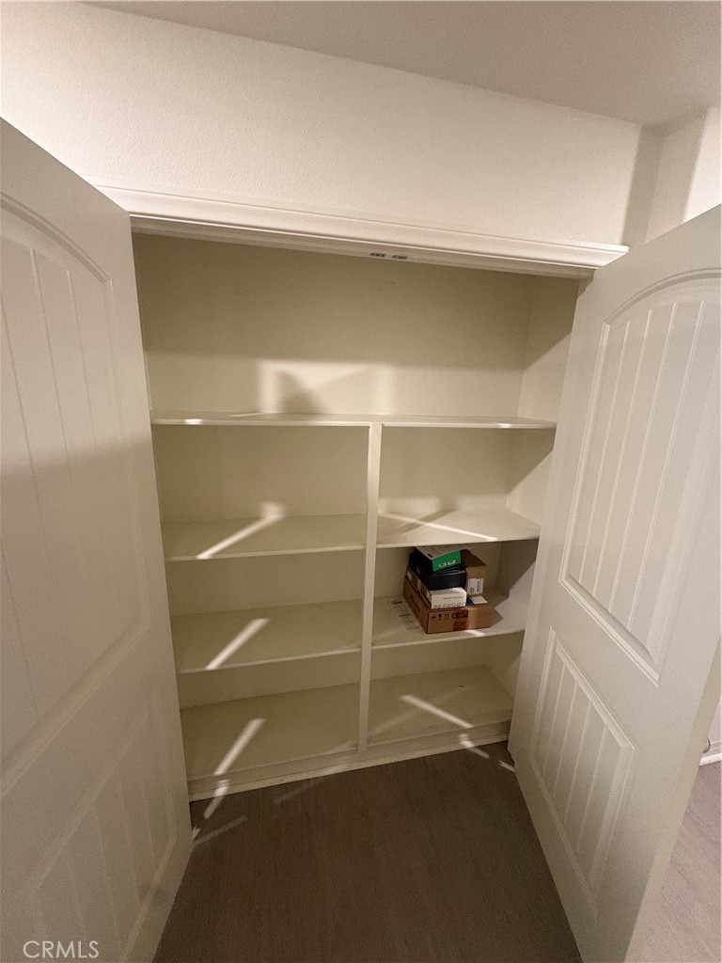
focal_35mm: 14
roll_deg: -2.5
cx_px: 361
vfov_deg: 102.1
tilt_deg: -11.9
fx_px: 389
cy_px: 482
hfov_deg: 85.7
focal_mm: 2.22
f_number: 2.2
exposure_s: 1/60
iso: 500
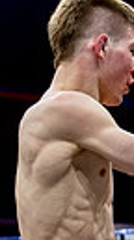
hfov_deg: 3.6
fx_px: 2103
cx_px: 190
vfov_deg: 6.5
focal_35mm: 331
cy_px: 343
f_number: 2.8
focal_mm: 70
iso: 3200
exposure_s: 1/1250
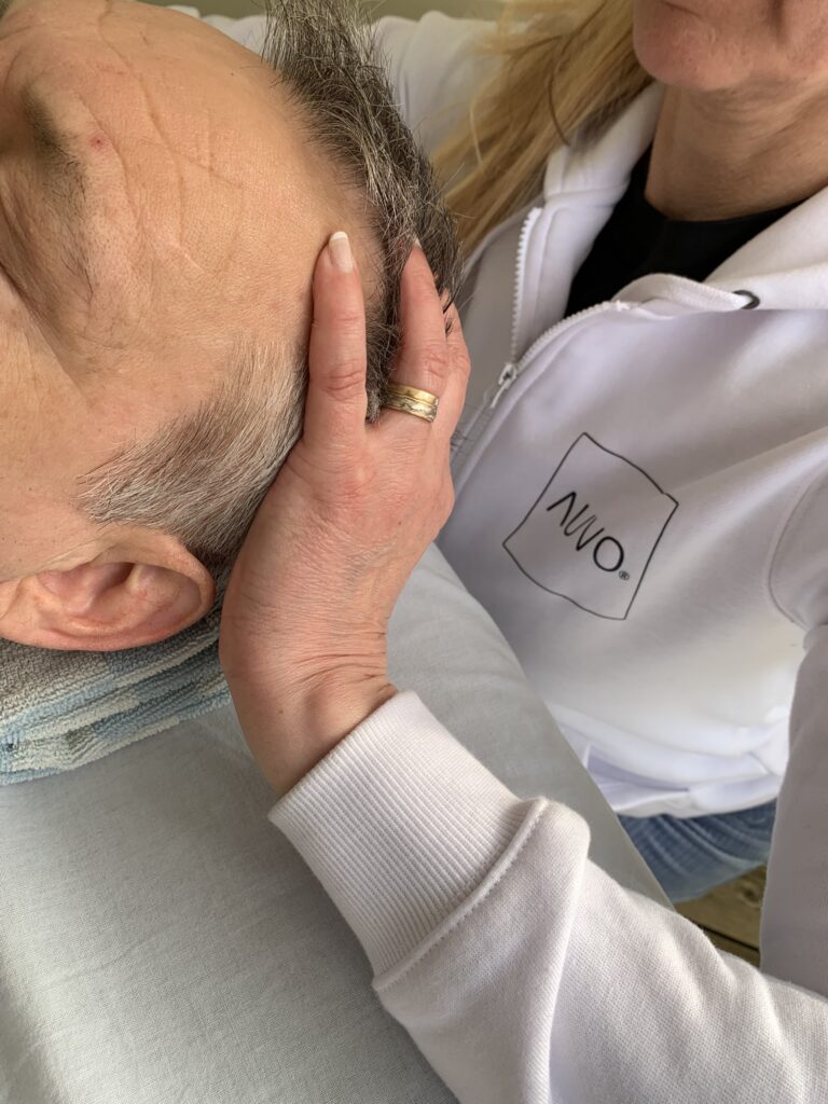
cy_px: 552
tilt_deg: -55.2
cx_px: 414
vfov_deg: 67.3
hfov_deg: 53.1
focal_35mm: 26
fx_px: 829
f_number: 1.8
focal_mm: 4.25
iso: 25
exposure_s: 1/246
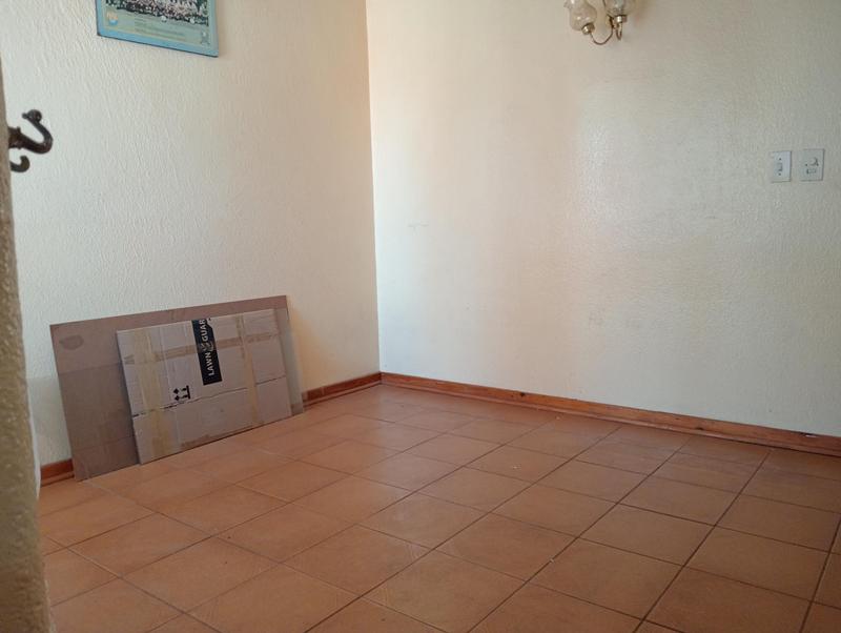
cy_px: 316
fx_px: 681
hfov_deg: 63.4
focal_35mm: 28
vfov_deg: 49.8
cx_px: 420
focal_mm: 3.98
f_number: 1.8
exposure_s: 1/33.3
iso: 395
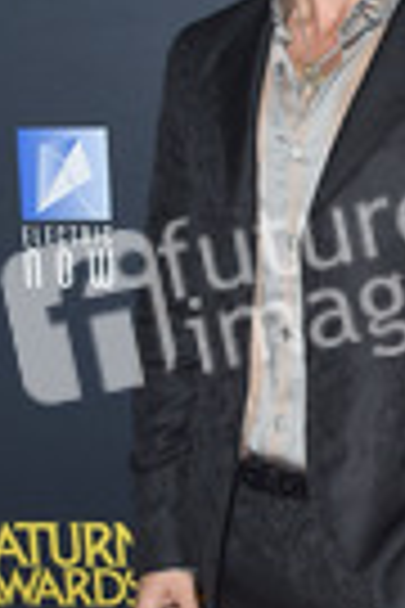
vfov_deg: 23.9
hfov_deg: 16.2
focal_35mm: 83
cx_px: 367
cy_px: 522
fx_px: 1401
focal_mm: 28
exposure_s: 1/250
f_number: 6.3
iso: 250
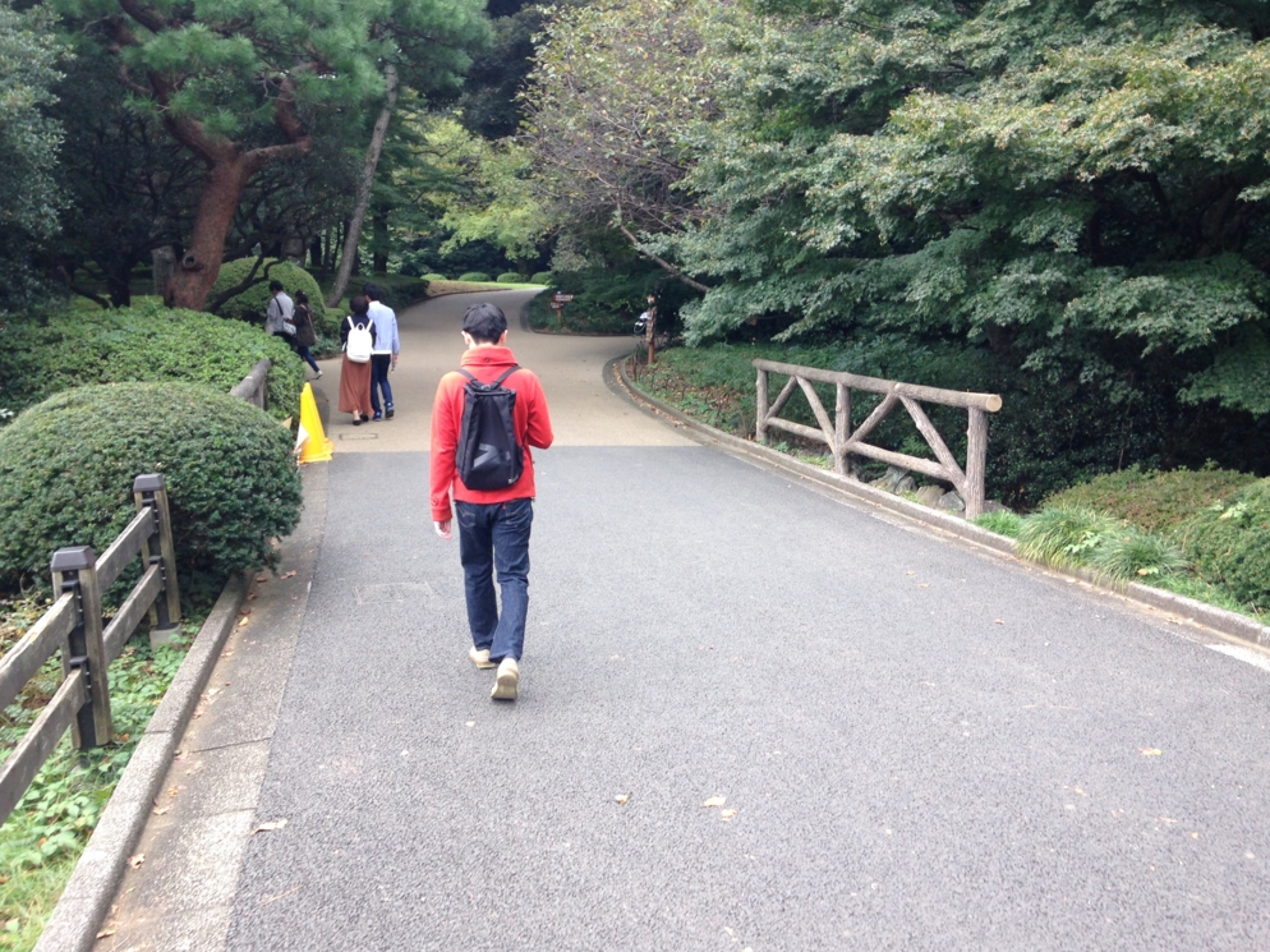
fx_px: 1247
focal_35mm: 34
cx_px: 634
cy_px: 474
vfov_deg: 41.8
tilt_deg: -5.5
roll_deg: -1.3
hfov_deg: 54.0
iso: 64
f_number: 2.4
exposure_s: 1/120
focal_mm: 4.12
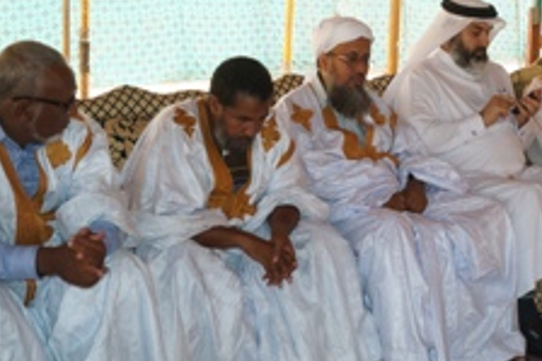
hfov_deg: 25.2
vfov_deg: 17.5
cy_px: 165
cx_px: 484
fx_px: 1173
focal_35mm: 78
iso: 400
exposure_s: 1/100
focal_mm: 26
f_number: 11
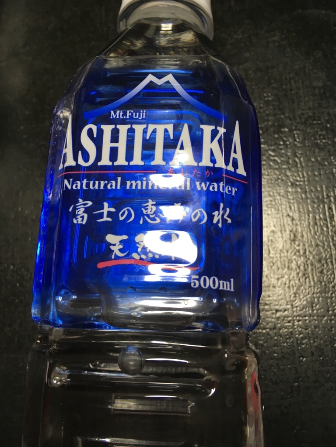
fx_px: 375
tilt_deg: -76.9
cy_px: 224
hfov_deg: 48.2
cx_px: 168
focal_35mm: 29
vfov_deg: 61.7
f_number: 2.2
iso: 50
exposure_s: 1/30
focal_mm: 4.15
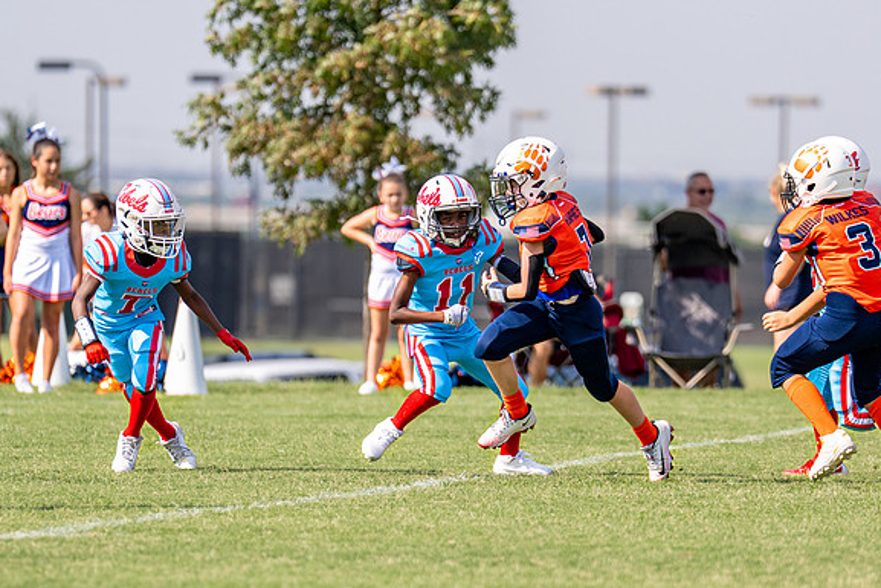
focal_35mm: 414
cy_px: 318
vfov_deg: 3.3
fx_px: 10133
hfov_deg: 5.0
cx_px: 537
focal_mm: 200
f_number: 2.8
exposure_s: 1/3200
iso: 125
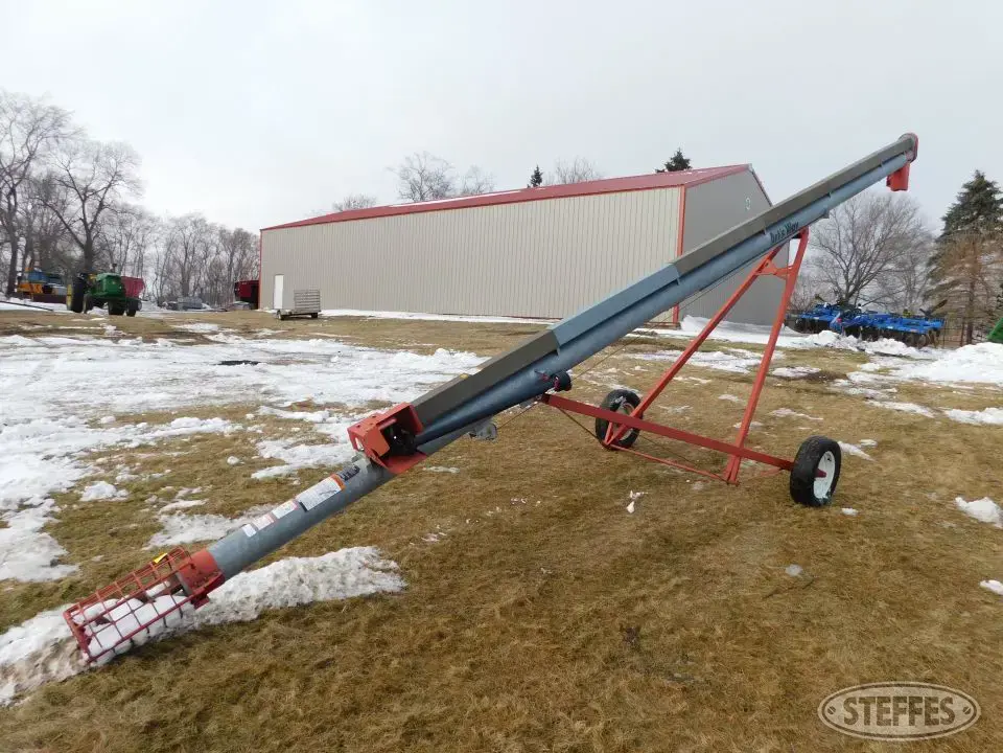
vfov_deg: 58.9
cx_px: 502
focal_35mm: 23
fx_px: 666
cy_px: 376
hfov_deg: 73.9
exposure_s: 1/800
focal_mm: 4
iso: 125
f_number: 3
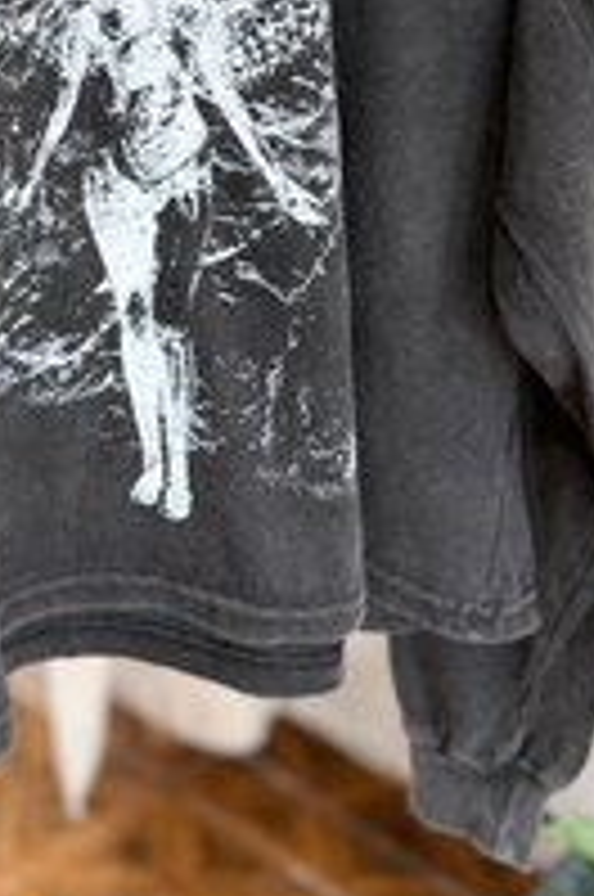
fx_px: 1664
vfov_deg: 28.8
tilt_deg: -15.3
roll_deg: -0.2
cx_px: -27
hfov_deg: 19.5
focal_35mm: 67
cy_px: 74
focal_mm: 6.76
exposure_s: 1/91
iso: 200
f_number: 1.78
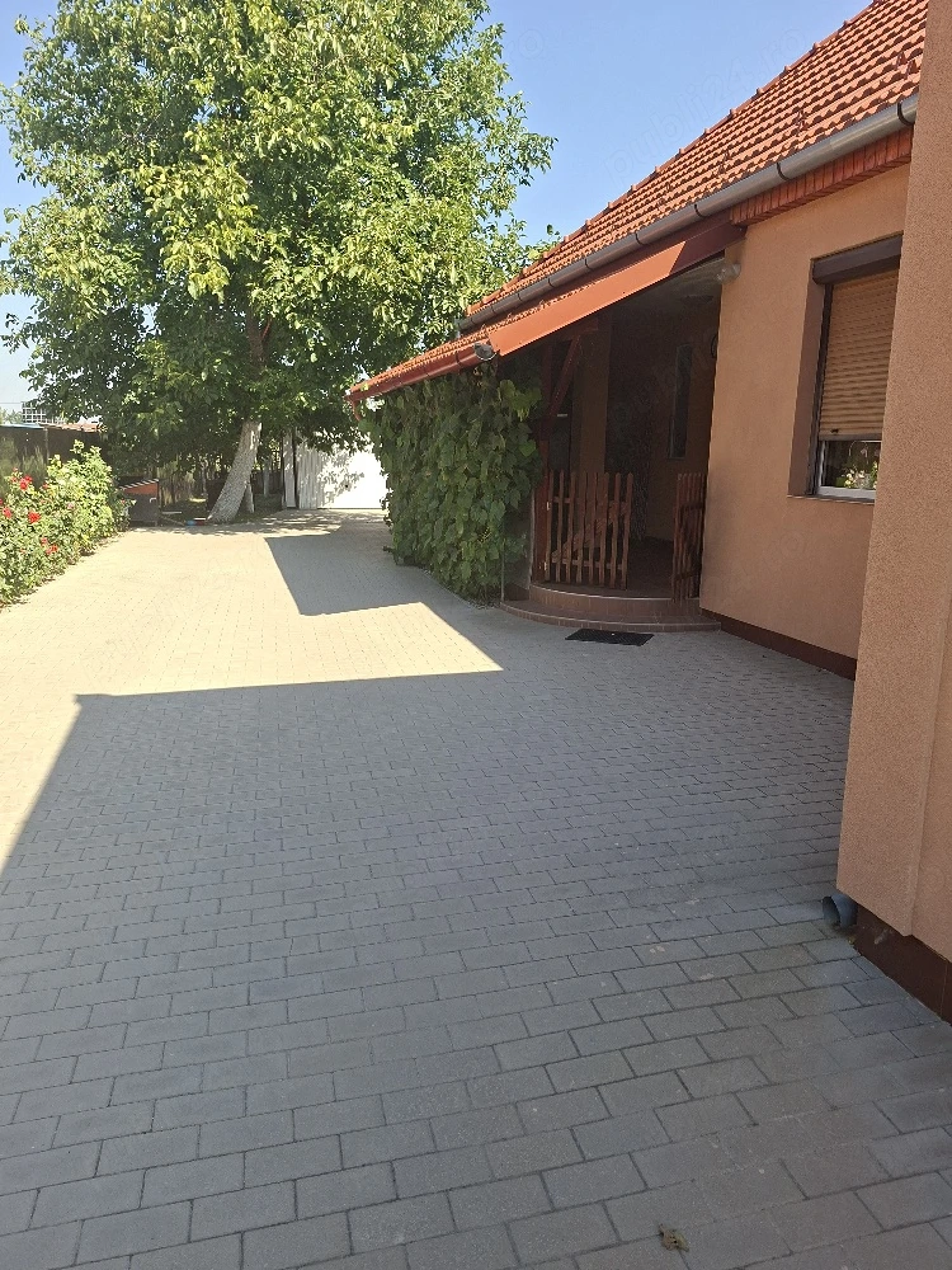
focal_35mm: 23
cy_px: 635
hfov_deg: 58.9
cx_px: 476
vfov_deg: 73.9
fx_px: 843
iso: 50
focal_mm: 5.54
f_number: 1.8
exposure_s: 1/1000
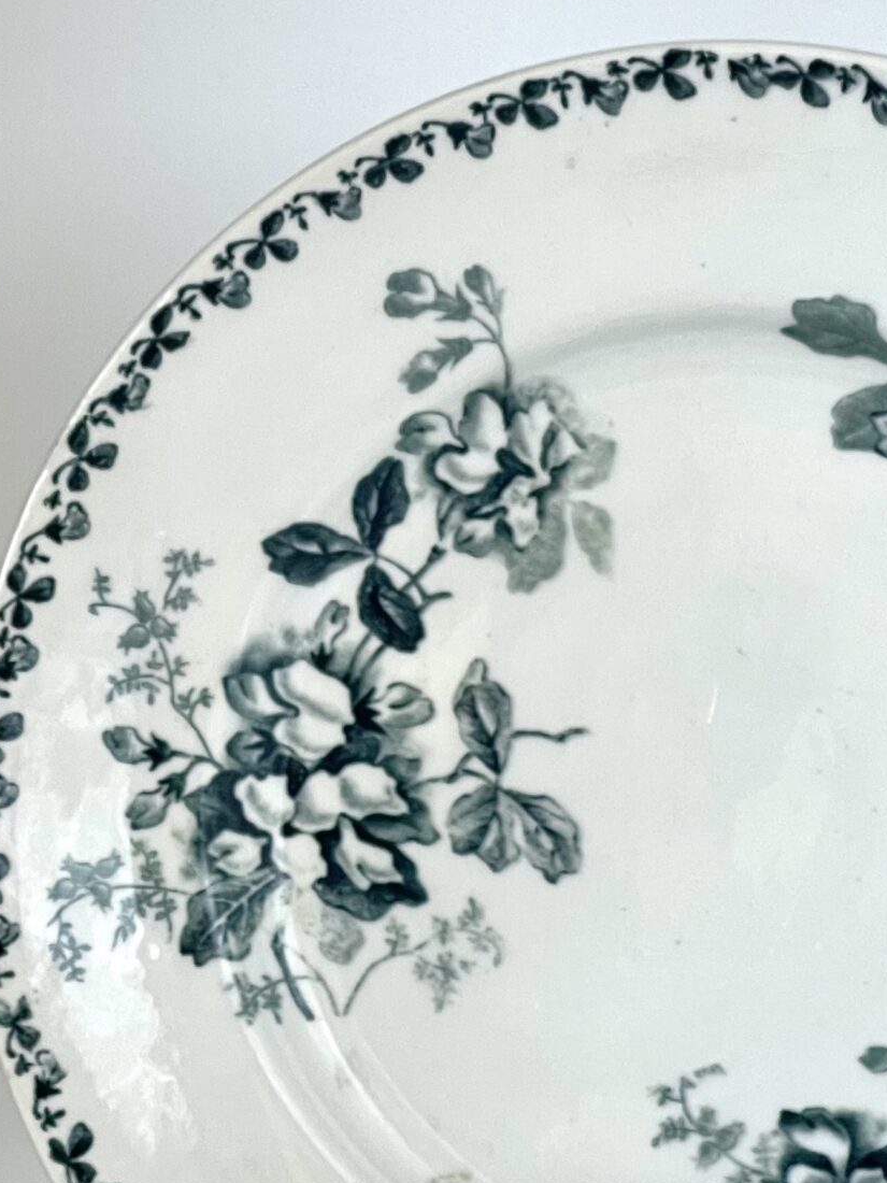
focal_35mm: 149
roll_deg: +1.0
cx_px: 674
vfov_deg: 13.1
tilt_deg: -7.9
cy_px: 1067
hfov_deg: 9.9
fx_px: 5091
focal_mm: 7.5
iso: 80
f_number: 2.2
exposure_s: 1/99
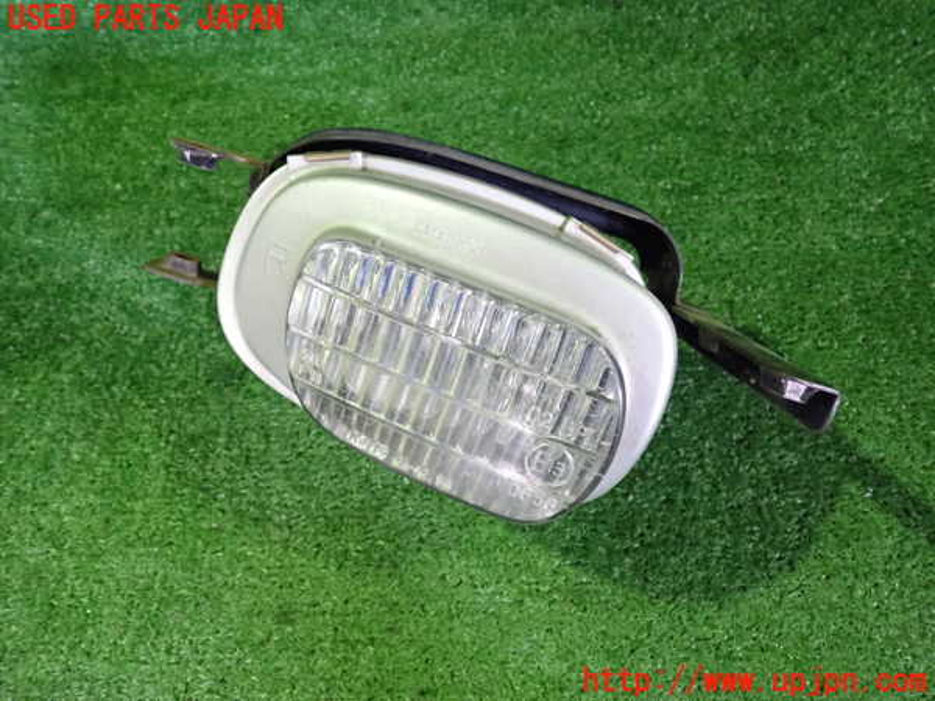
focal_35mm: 30
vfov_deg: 46.8
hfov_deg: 60.0
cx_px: 468
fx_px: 810
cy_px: 350
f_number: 2.3
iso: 1250
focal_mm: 5.4
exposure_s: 1/60
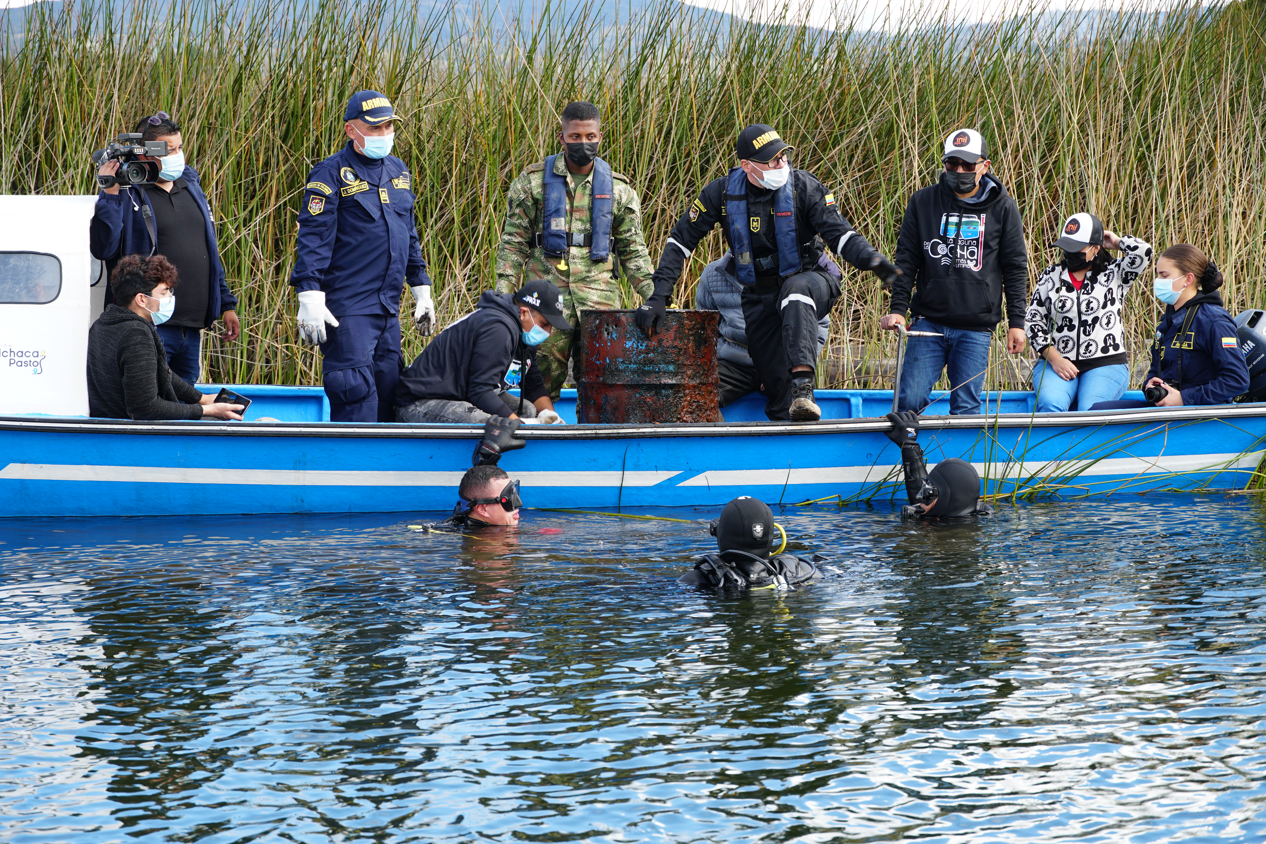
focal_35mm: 92
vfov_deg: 14.9
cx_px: 633
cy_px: 422
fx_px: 3217
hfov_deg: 22.3
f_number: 5.6
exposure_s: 1/100
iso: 125
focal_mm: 61
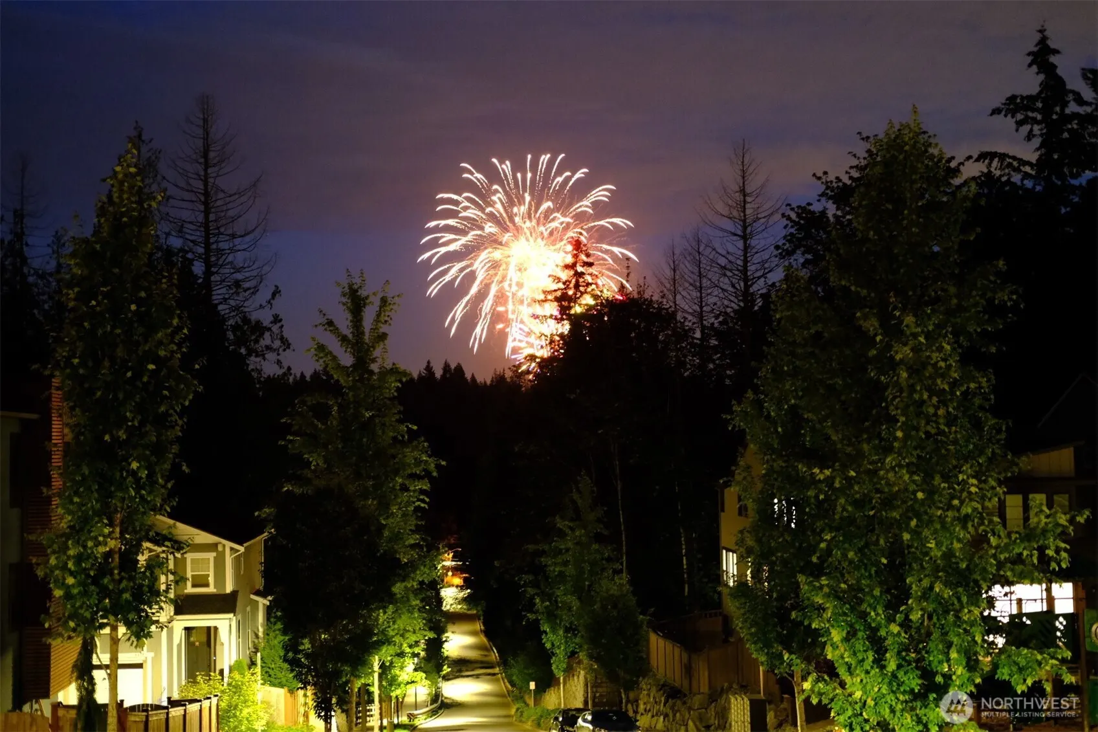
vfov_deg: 25.5
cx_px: 549
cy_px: 366
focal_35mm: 53
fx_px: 1616
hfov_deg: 37.5
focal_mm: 35
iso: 3200
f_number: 2
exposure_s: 1/3.2
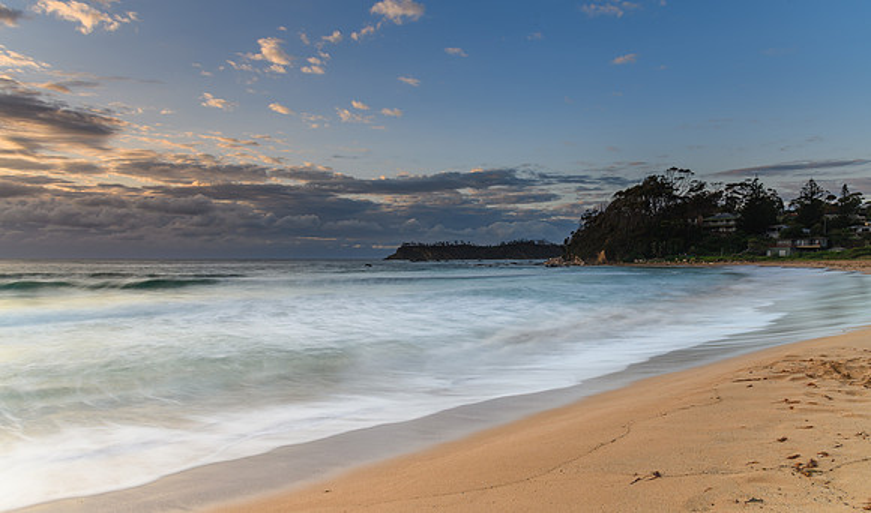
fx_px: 588
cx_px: 436
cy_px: 285
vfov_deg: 47.1
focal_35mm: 25
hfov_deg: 73.0
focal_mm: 24
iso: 31
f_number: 11
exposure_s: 2.5
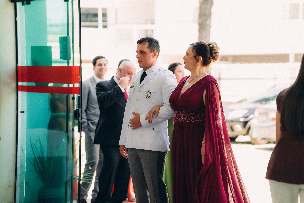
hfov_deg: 21.5
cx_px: 152
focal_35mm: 95
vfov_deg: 14.4
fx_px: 802
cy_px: 102
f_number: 2.8
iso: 160
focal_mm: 95
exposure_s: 1/200
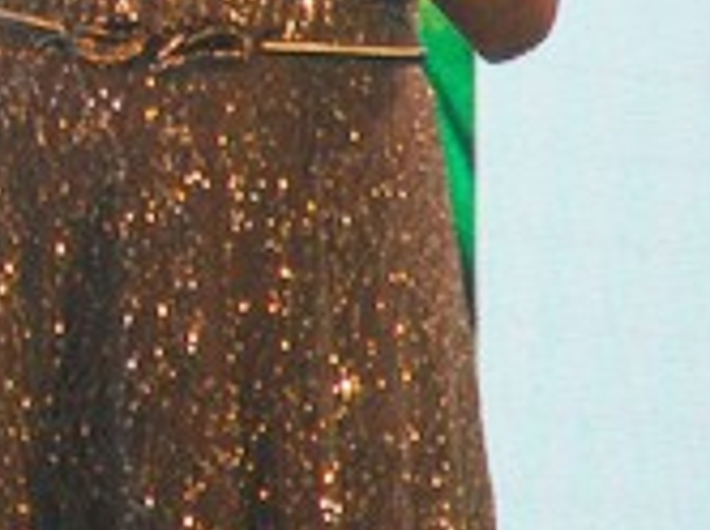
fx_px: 23498
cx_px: -881
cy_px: -372
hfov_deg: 1.7
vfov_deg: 1.3
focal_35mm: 1147
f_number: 5.3
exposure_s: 1/200
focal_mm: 165
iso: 800
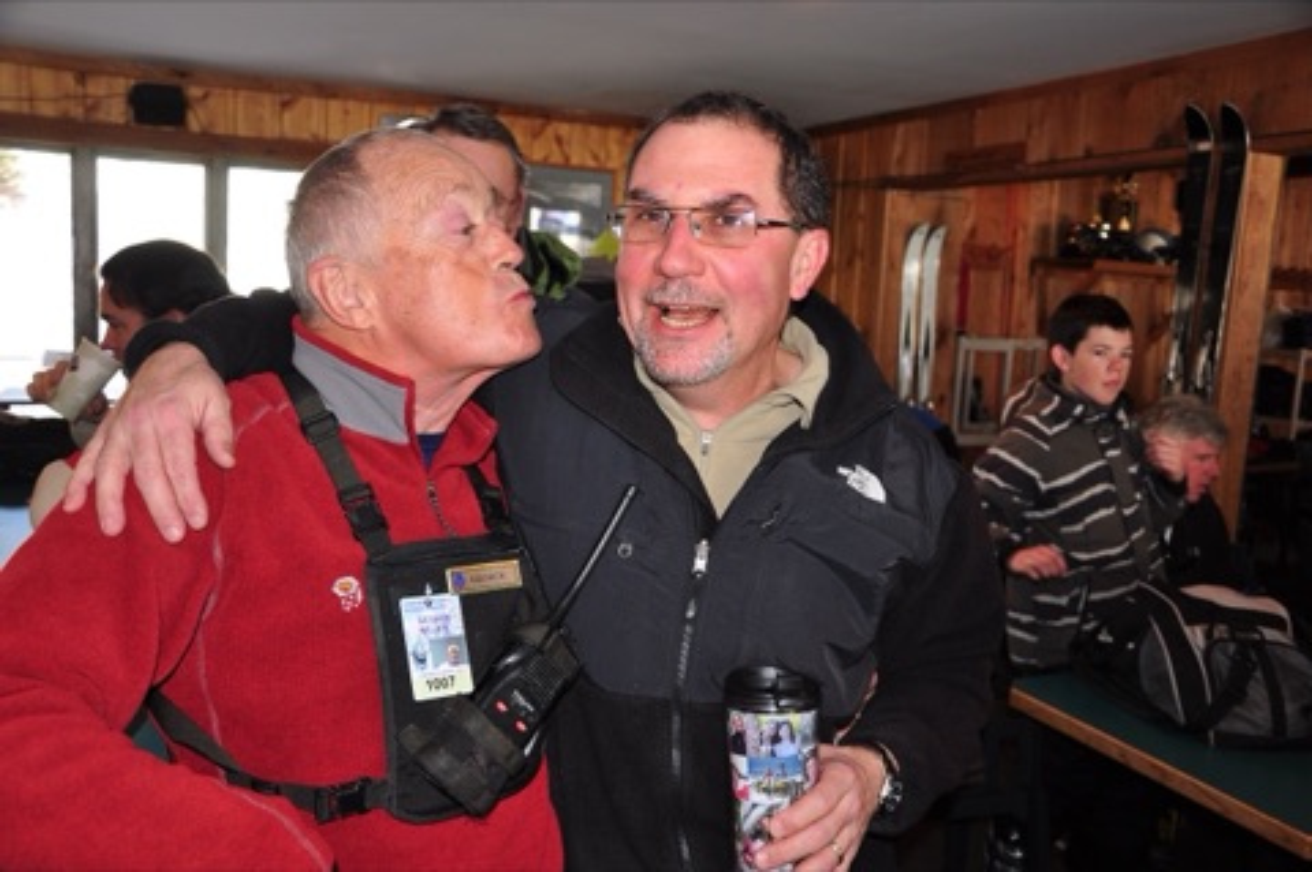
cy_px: 436
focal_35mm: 32
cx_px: 656
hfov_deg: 59.5
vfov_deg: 41.6
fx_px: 1147
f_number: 3.8
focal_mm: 21
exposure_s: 1/60
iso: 200
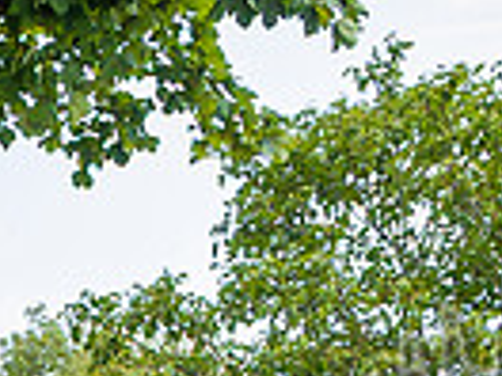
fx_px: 4119
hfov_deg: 6.6
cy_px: 988
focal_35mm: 284
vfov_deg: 5.0
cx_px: -721
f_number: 5.6
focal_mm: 15.9
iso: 200
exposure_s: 1/250
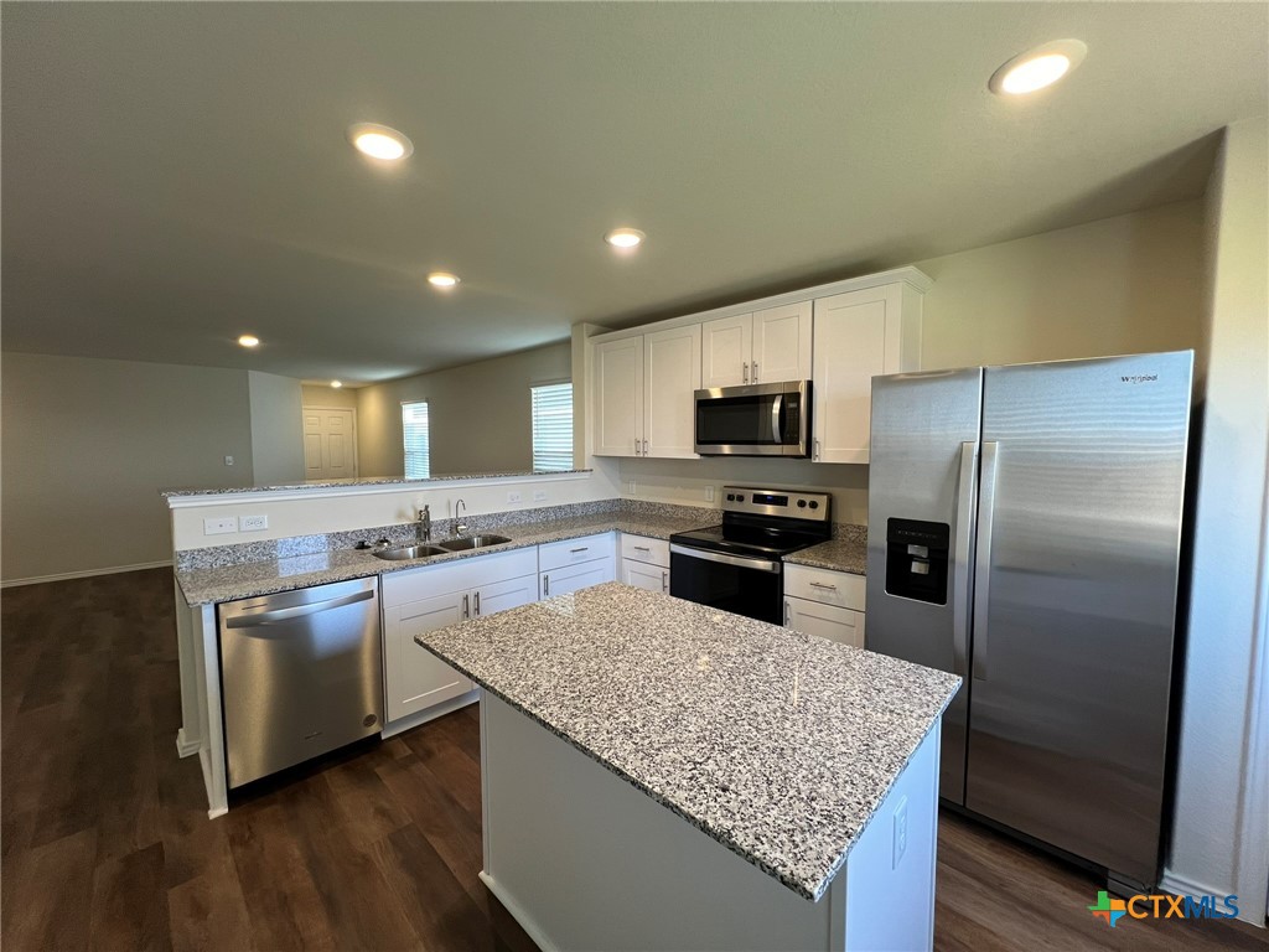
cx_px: 634
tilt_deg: -4.9
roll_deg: -0.1
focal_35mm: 13
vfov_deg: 89.9
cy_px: 476
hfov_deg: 106.2
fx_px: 477
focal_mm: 1.57
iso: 160
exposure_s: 1/120
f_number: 1.8
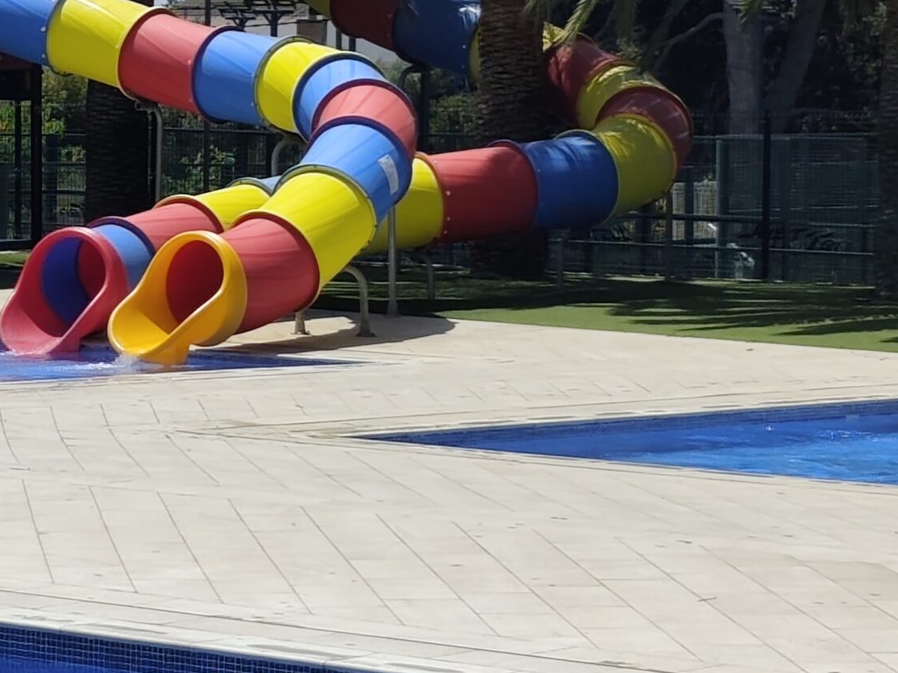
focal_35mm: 177
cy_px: 70
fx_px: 4591
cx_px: -106
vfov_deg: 8.4
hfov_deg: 11.0
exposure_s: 1/1774
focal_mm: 6.19
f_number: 1.65
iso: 50
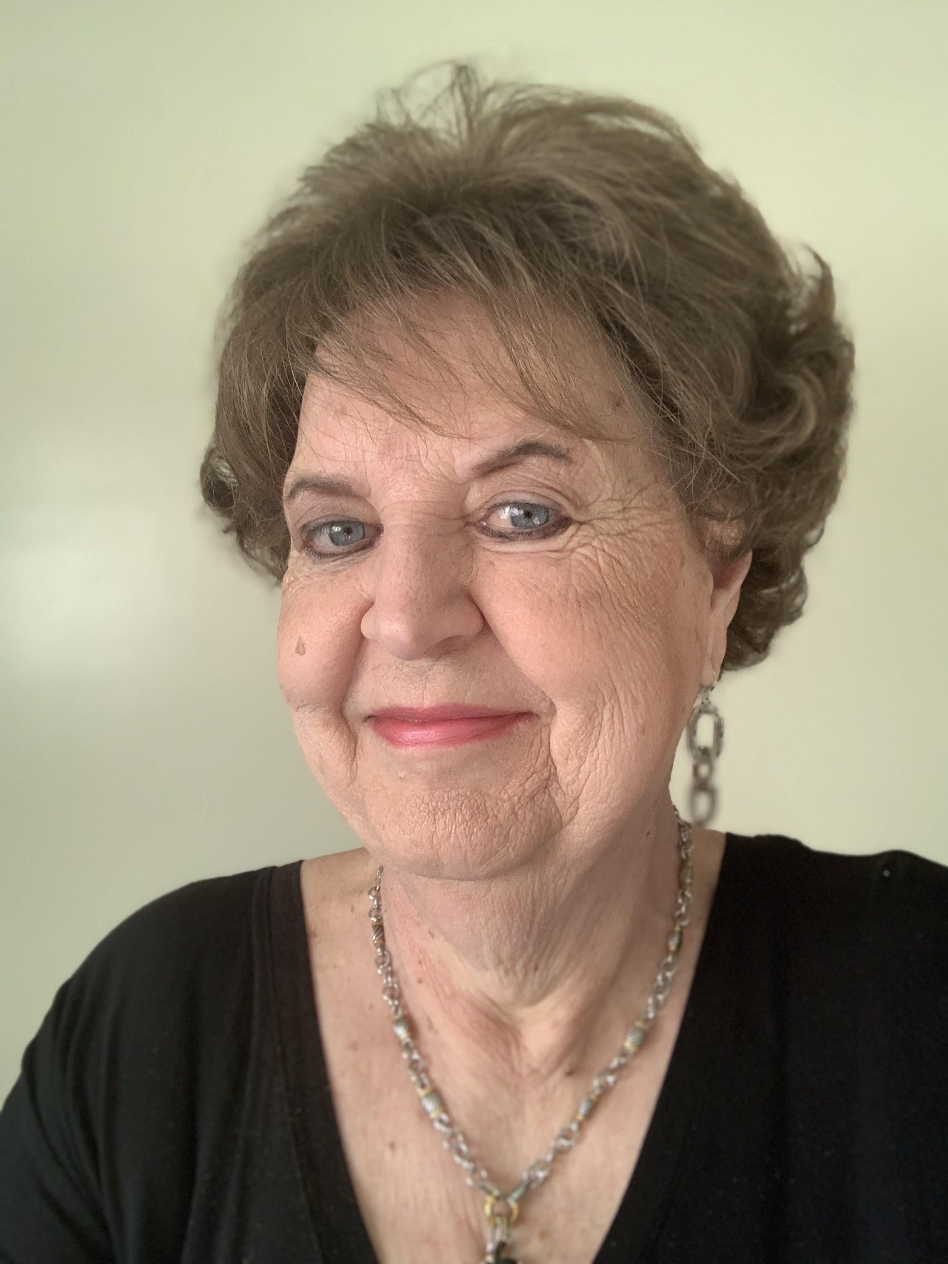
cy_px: 632
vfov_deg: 56.8
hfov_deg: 44.2
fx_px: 1168
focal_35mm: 32
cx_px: 474
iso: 80
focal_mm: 2.87
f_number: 2.2
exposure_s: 1/60
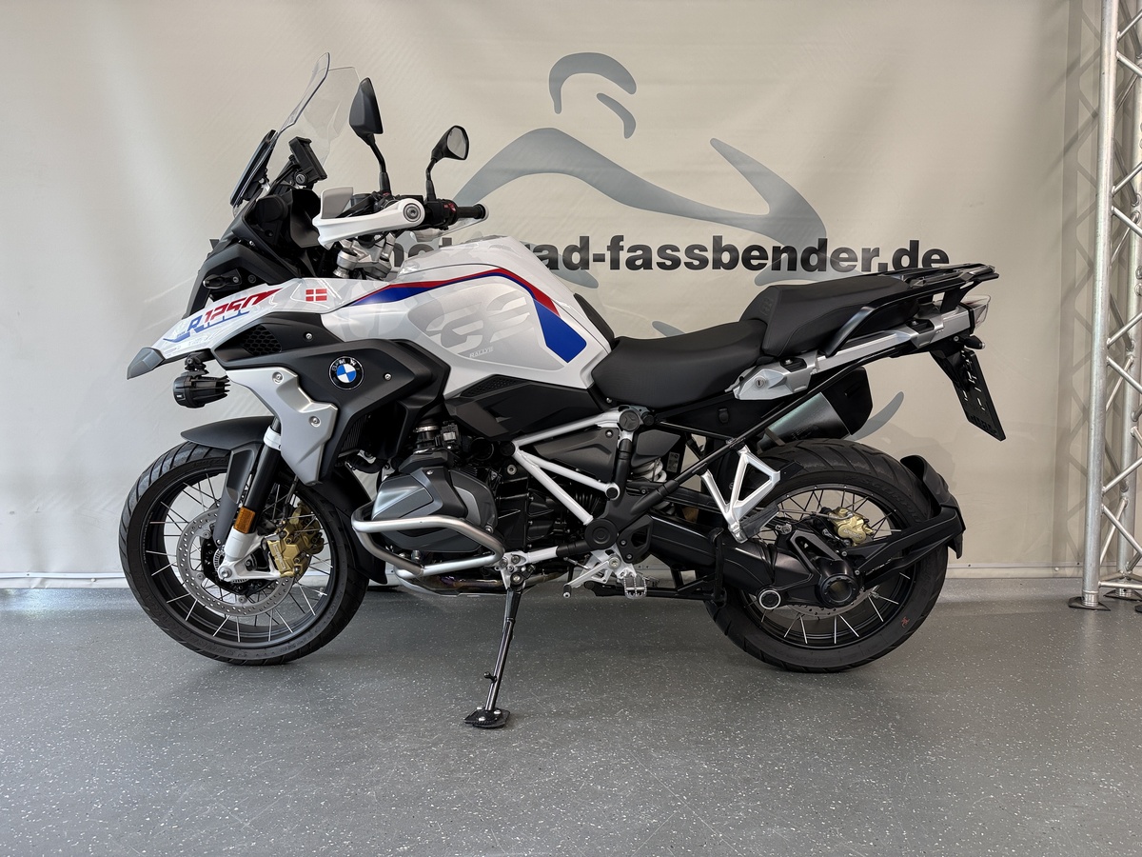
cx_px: 571
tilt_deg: -2.2
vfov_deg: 56.8
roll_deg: +0.0
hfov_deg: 71.6
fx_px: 792
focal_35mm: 24
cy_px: 428
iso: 125
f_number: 1.78
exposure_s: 1/100
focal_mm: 6.76
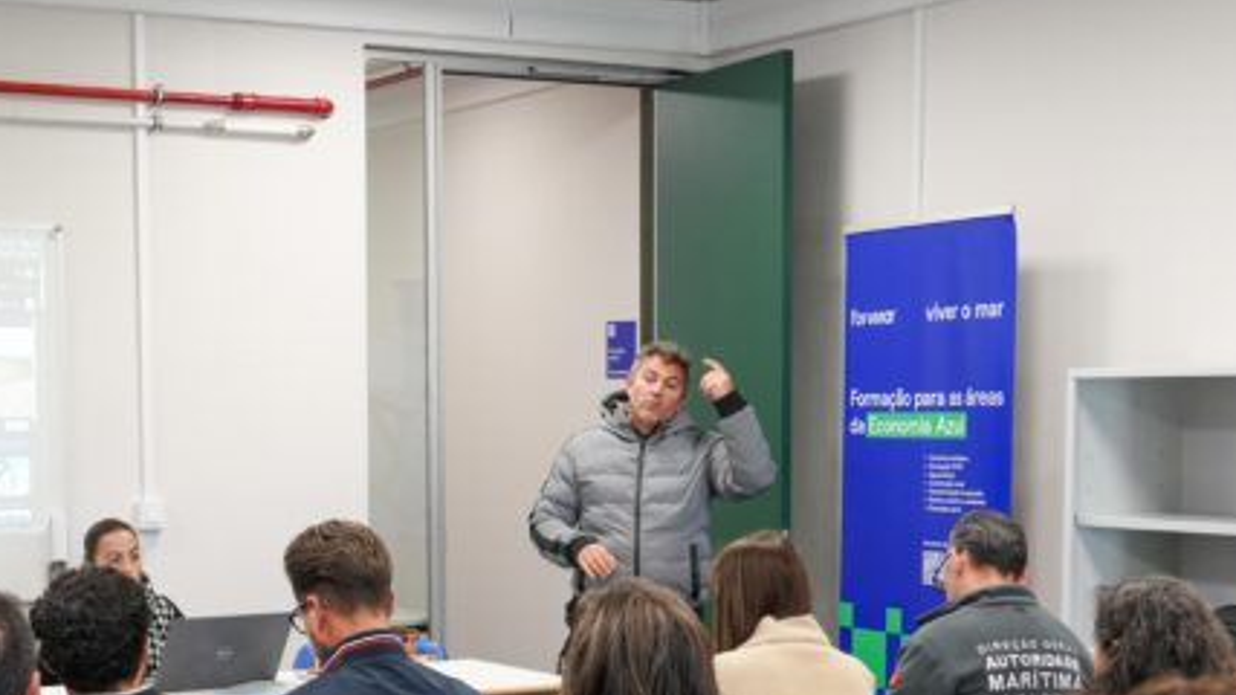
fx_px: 1868
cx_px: 281
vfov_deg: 20.6
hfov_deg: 35.6
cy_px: 652
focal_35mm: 57
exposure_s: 1/160
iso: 1250
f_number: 4
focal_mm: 31
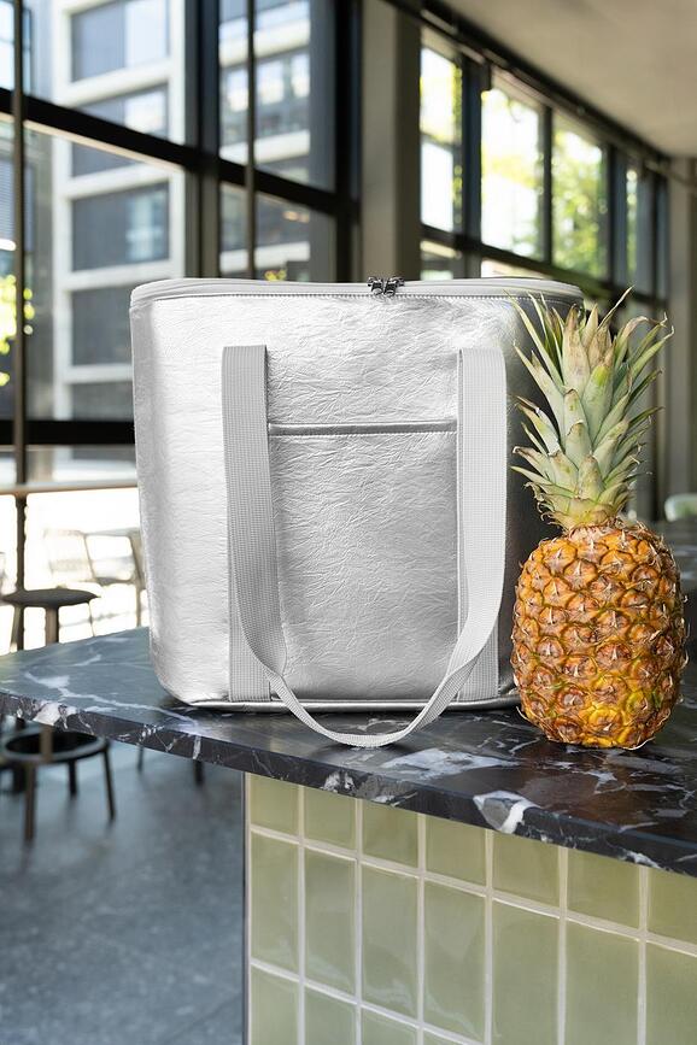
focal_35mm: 34
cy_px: 522
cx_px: 348
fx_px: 987
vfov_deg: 55.8
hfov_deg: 38.9
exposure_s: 1/250
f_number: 5
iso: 1600
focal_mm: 34
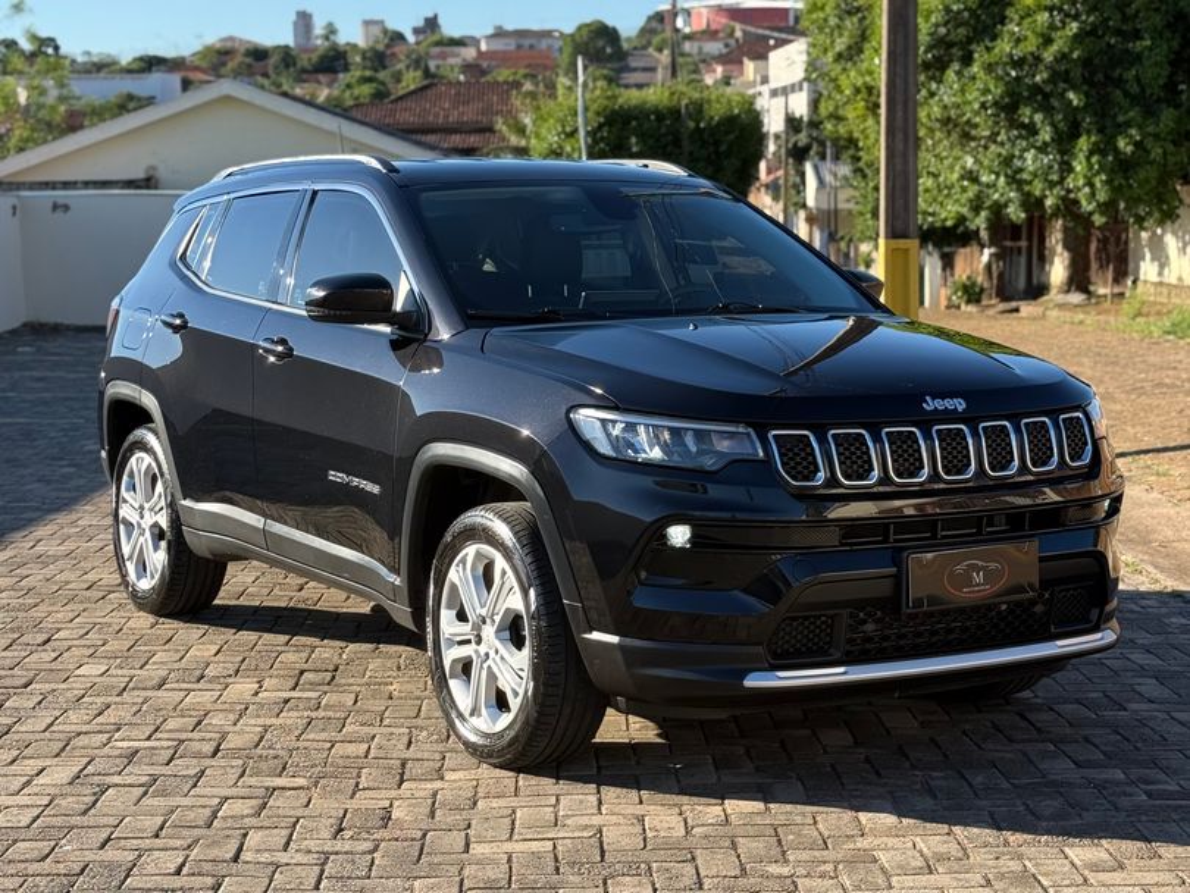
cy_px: 446
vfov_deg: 30.3
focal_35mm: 48
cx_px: 595
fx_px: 1651
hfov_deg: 39.6
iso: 100
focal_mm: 6.76
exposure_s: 1/1013
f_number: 1.78
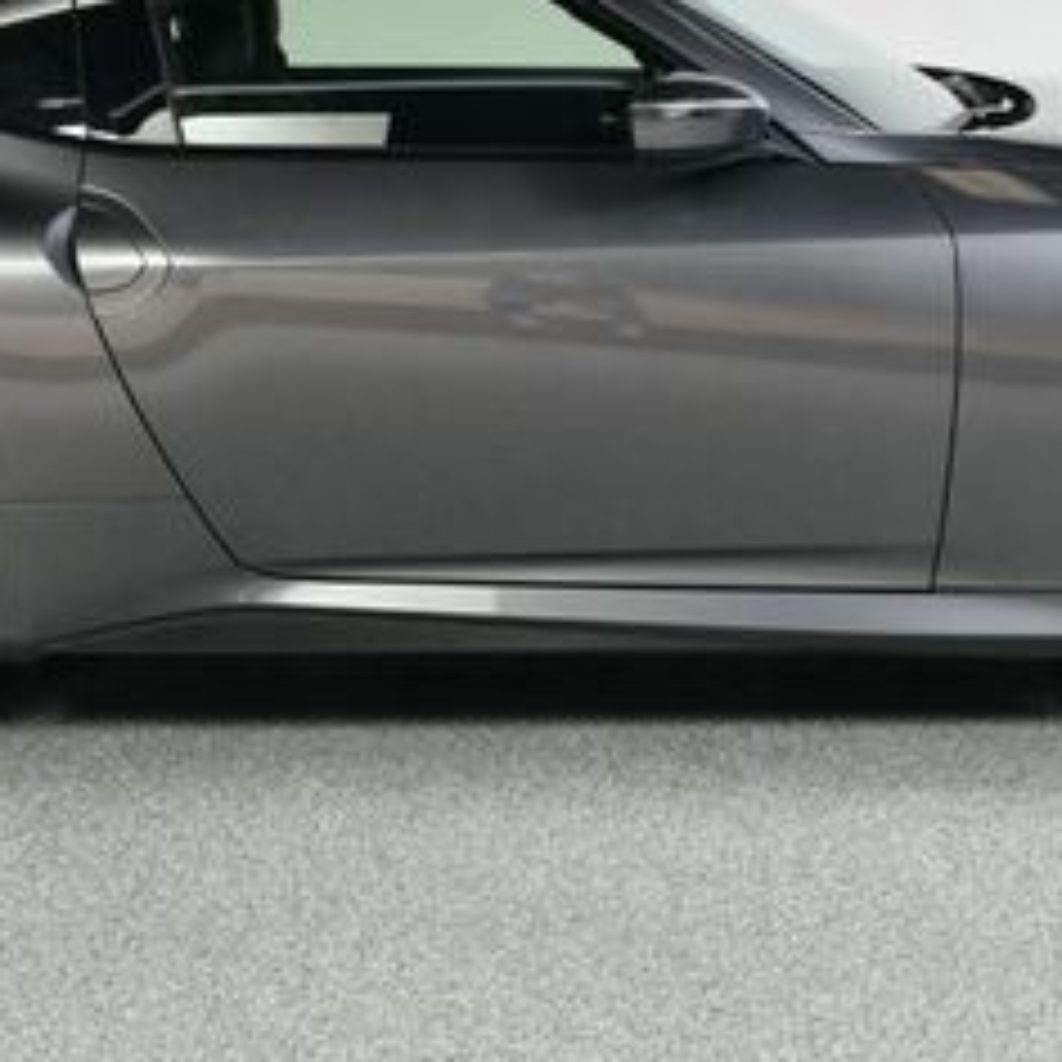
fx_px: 3193
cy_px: 306
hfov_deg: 18.9
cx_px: 526
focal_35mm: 92
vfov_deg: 18.8
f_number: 9
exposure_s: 1/160
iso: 100
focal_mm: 27
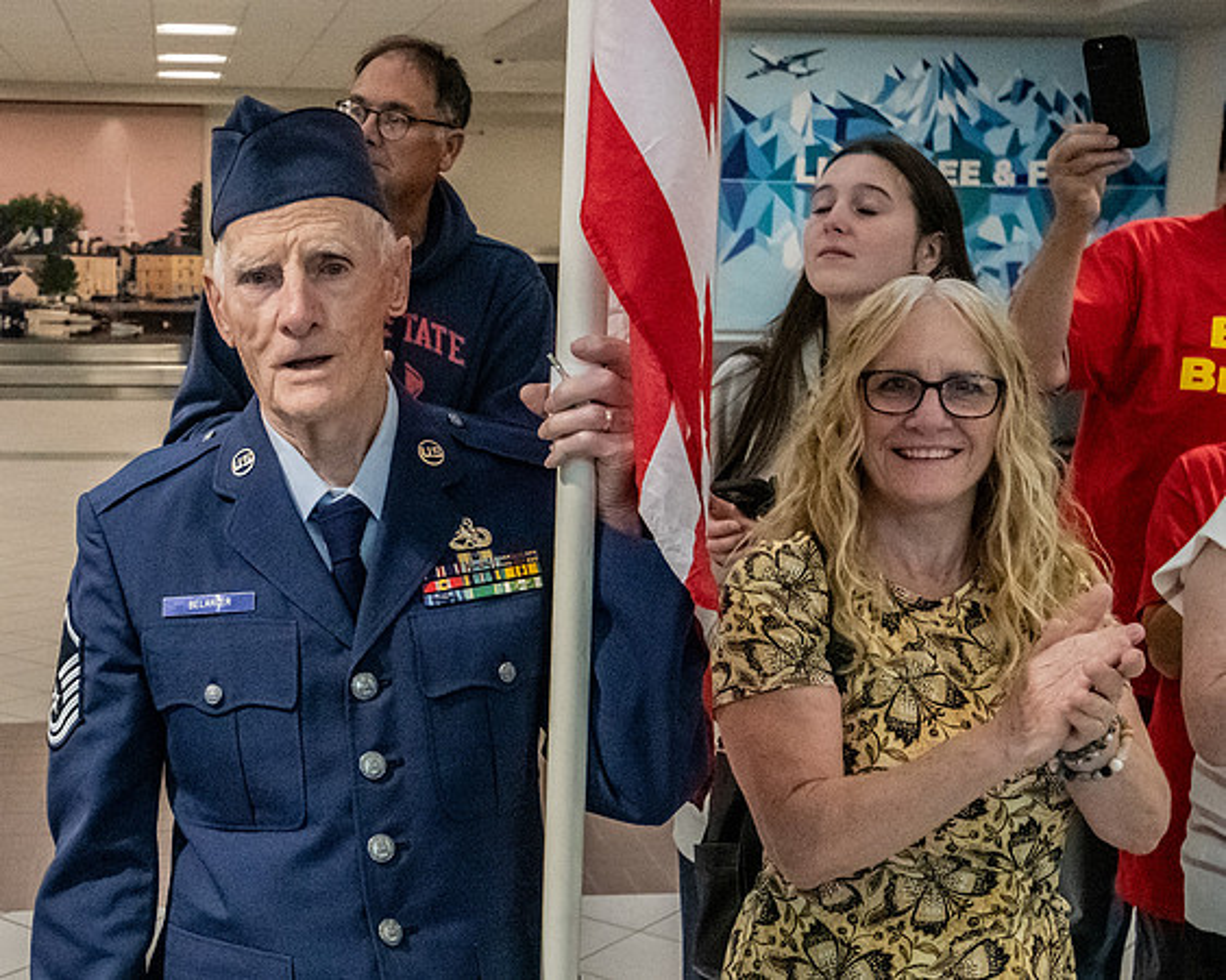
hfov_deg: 33.0
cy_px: 560
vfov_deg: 27.0
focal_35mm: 56
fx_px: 2035
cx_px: 347
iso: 20000
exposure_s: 1/400
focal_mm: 30
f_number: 6.3
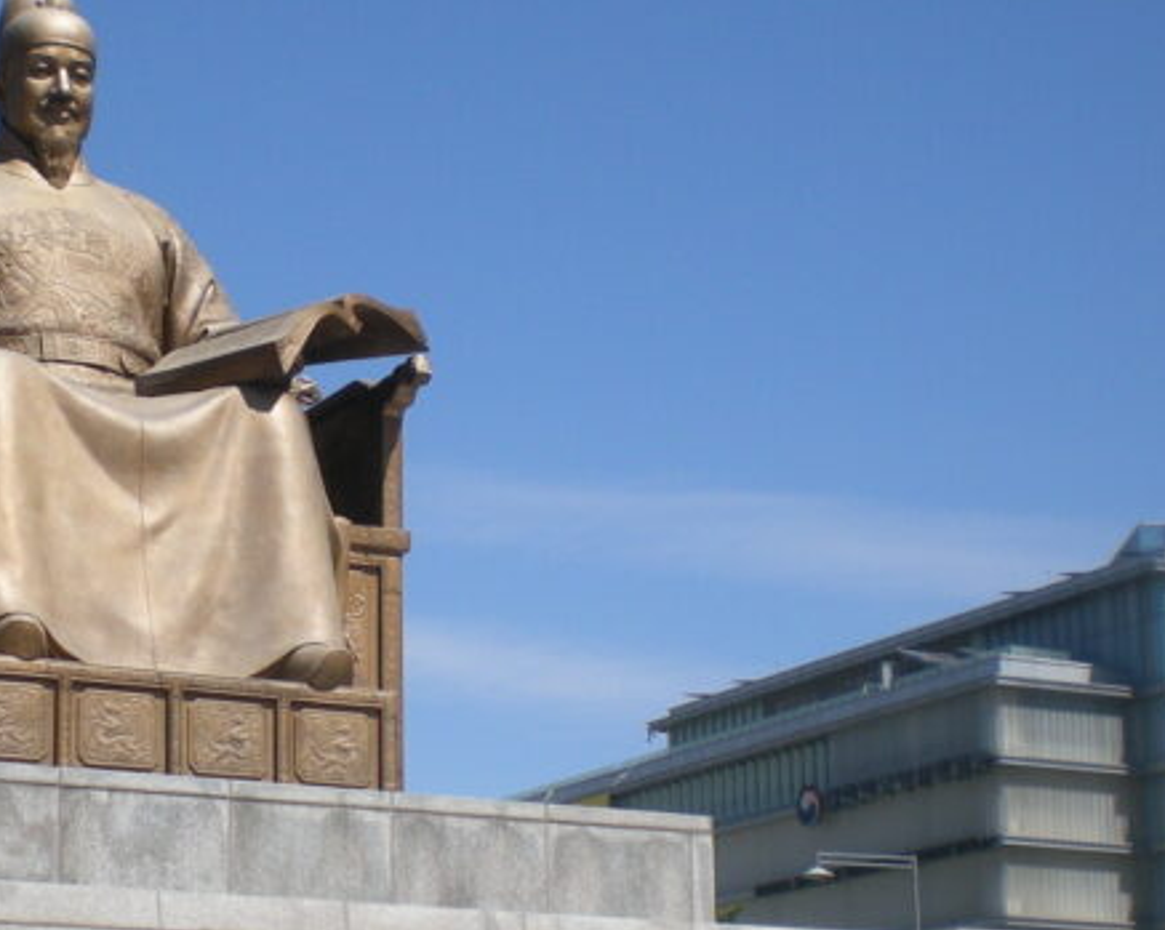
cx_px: 283
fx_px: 2998
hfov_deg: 21.8
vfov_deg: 17.6
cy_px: 634
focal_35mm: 87
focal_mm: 6.3
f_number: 4.6
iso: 64
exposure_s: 1/460
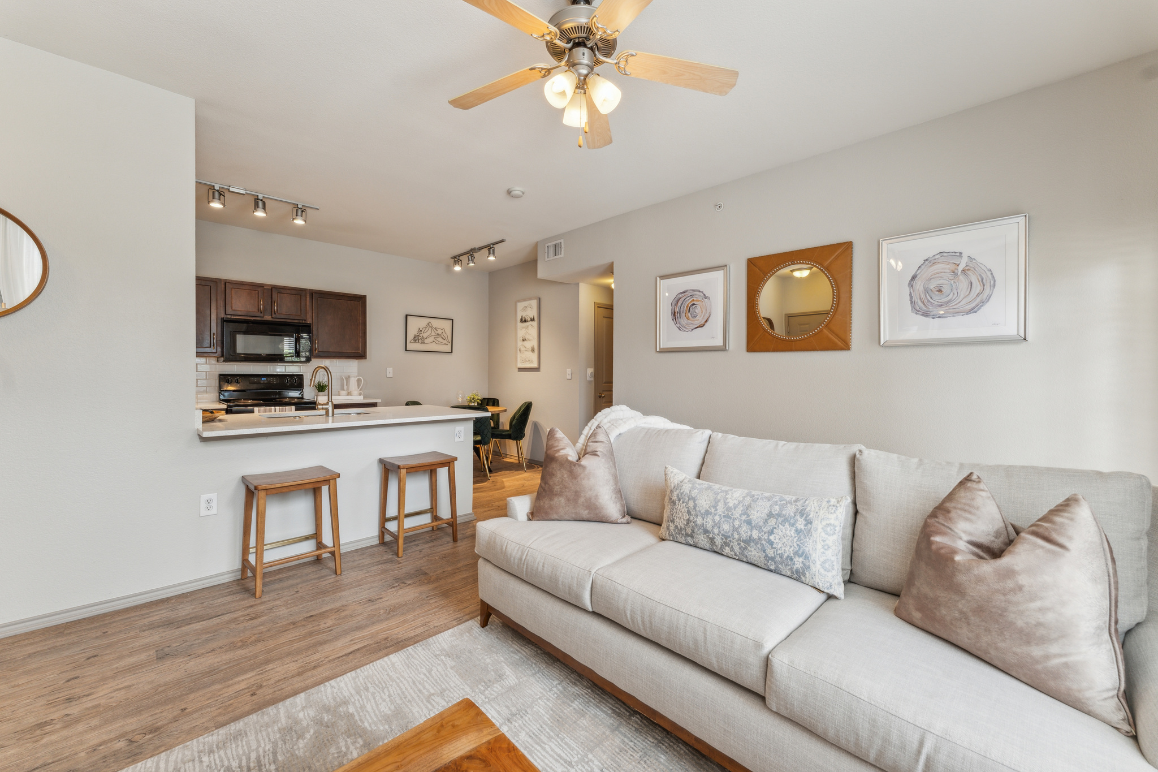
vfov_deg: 81.2
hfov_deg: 104.3
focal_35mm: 14
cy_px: 386
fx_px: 450
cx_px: 579
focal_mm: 14
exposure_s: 1/30
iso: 400
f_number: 8
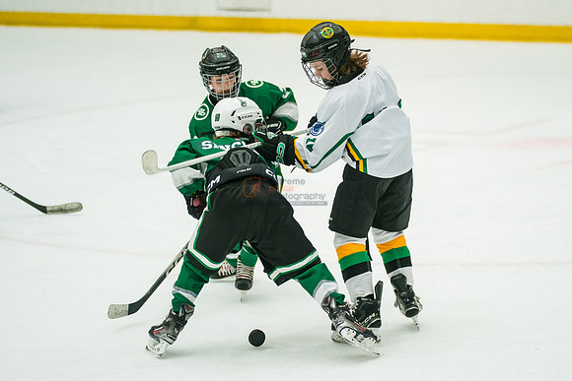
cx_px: 364
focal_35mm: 153
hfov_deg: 13.4
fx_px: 2425
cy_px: 167
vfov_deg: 9.0
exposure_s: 1/2000
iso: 2500
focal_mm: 120
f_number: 3.2
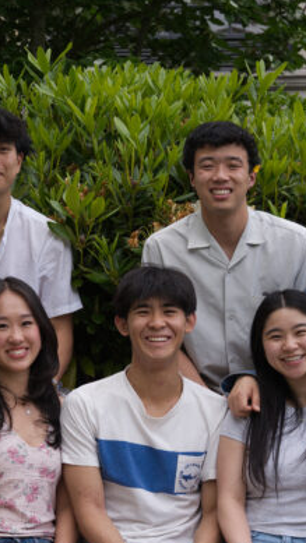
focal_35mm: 127
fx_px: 1835
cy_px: 393
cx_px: 7
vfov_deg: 16.8
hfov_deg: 9.5
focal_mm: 46.1
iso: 250
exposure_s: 1/200
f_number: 6.3
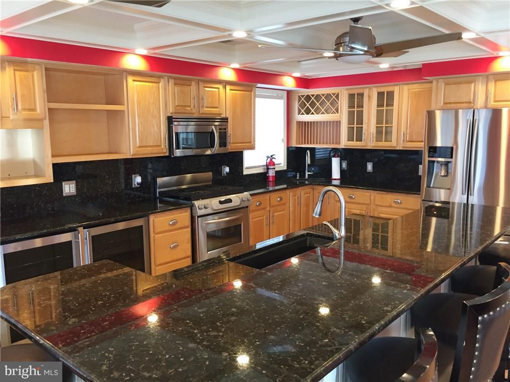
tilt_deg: -8.1
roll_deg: -0.3
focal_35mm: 29
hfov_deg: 61.7
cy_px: 191
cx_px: 255
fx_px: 427
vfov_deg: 48.2
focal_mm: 4.15
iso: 100
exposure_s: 1/30
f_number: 2.2
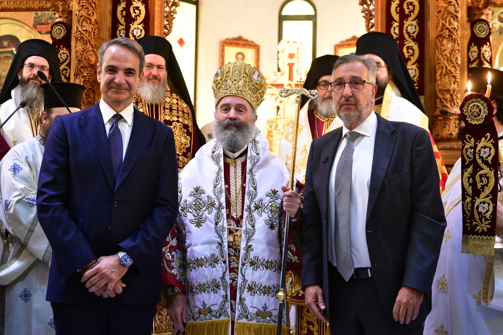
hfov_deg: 41.1
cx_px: 252
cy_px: 168
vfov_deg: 28.1
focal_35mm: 48
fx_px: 671
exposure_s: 1/125
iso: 6400
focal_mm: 48
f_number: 4
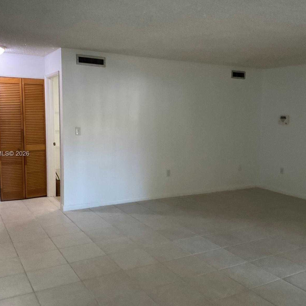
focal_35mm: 35
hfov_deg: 47.2
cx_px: 157
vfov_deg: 47.2
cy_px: 154
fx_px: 350
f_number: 1.8
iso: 250
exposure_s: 1/60
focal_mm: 3
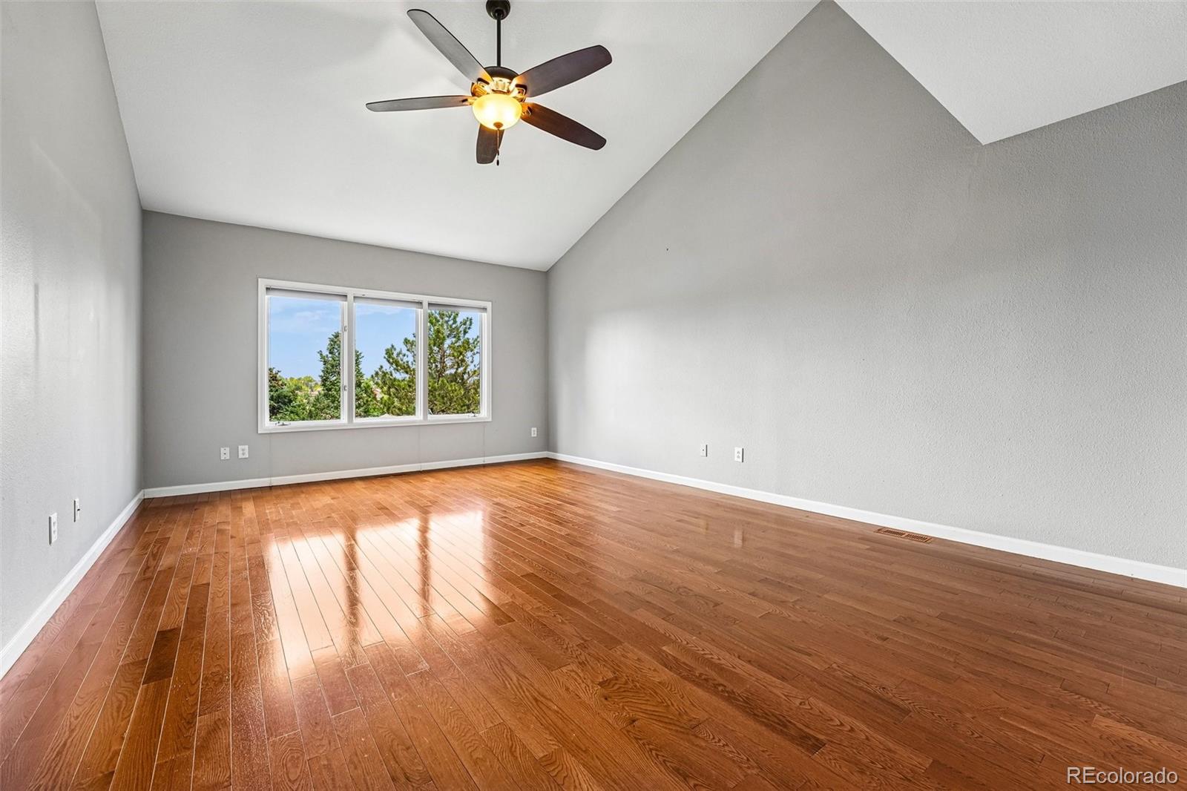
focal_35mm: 14
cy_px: 396
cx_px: 594
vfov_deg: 81.2
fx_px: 461
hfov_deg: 104.3
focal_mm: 14
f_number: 8
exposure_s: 1/30
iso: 320
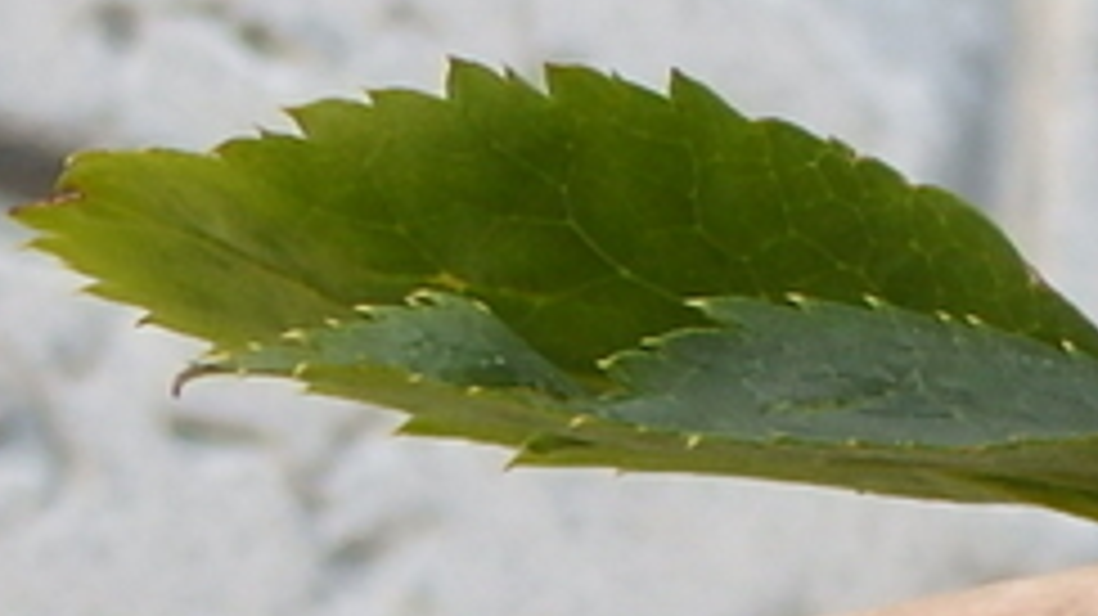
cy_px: -1187
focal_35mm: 391
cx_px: 2236
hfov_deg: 5.4
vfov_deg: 3.1
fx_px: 11379
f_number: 4.5
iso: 125
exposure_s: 1/80
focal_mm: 13.1
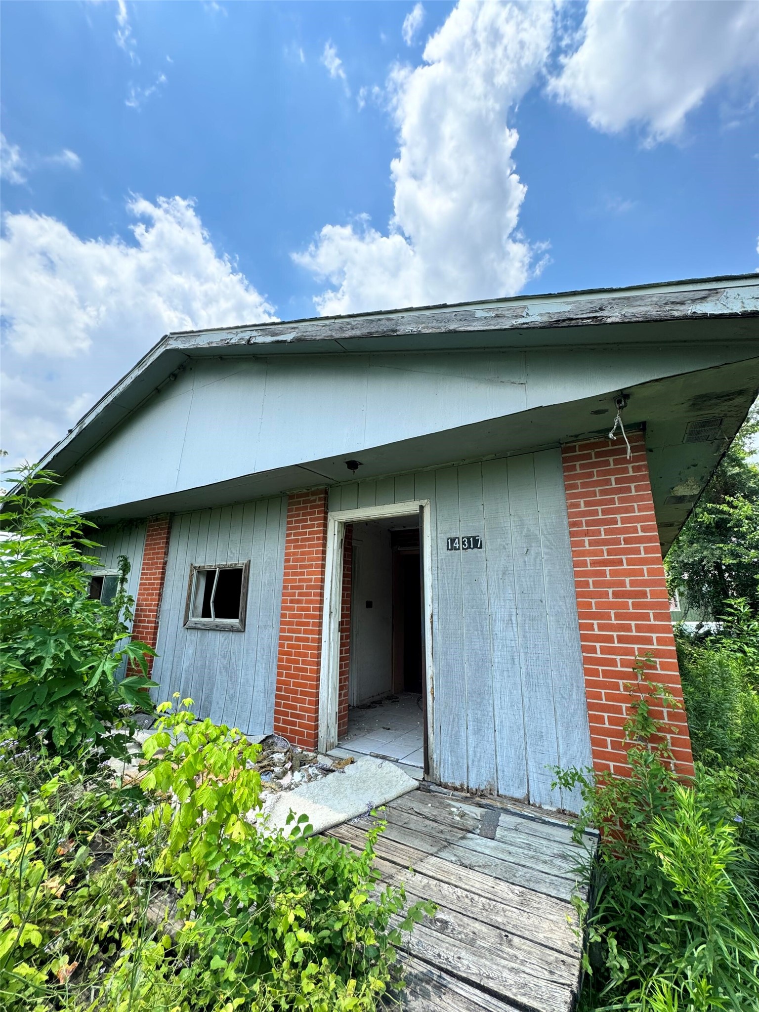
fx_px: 409
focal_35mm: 14
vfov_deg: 102.1
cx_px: 380
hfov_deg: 85.7
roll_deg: +0.9
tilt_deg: +13.8
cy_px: 506
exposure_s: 1/707
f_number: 2.2
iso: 50
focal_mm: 2.22
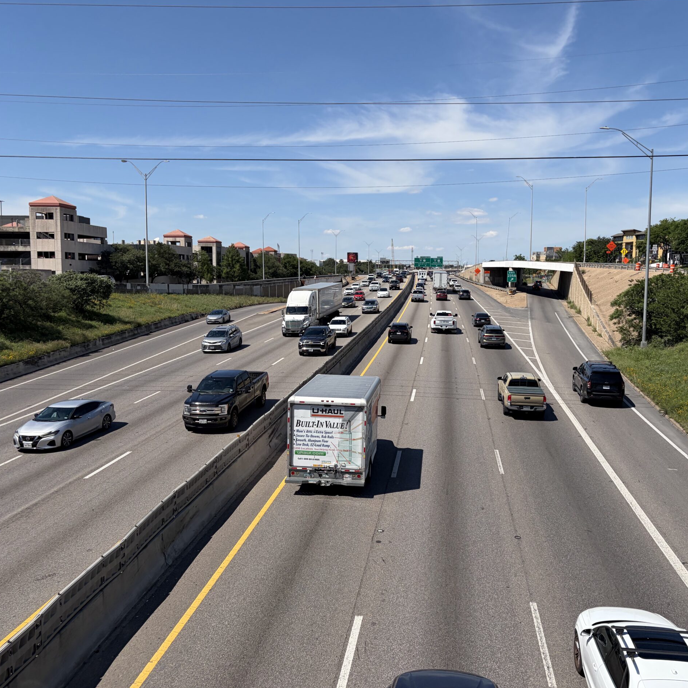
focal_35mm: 31
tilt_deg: -4.7
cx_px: 395
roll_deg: -2.1
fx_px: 697
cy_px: 344
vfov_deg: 52.5
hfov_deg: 52.3
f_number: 1.6
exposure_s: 1/6329
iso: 64
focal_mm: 5.96
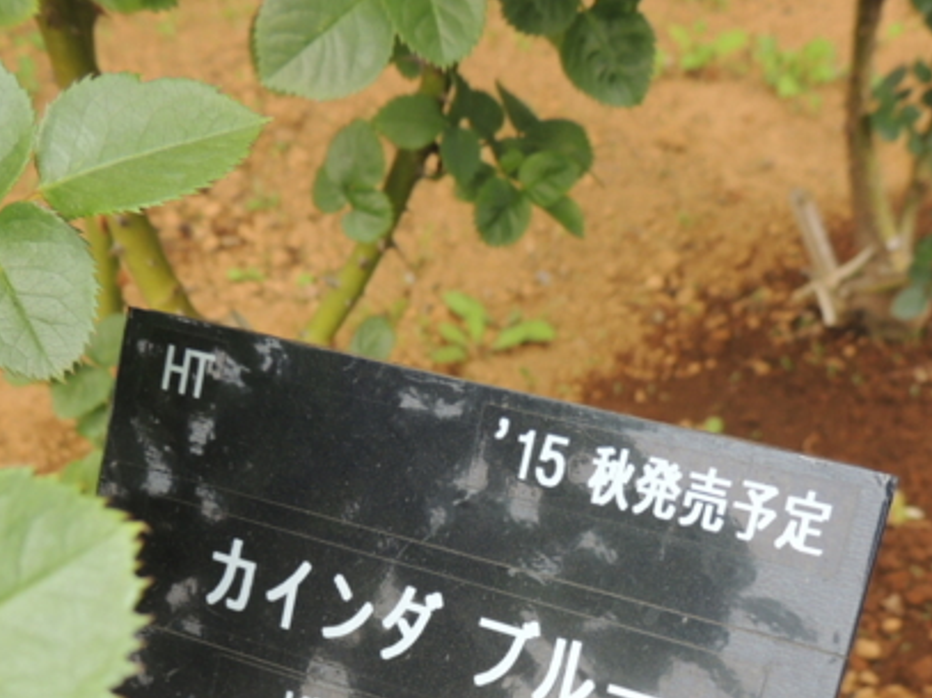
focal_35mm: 55
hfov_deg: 34.9
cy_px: 650
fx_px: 1480
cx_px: 447
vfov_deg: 25.6
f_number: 3.1
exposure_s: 1/160
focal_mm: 4.9
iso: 100
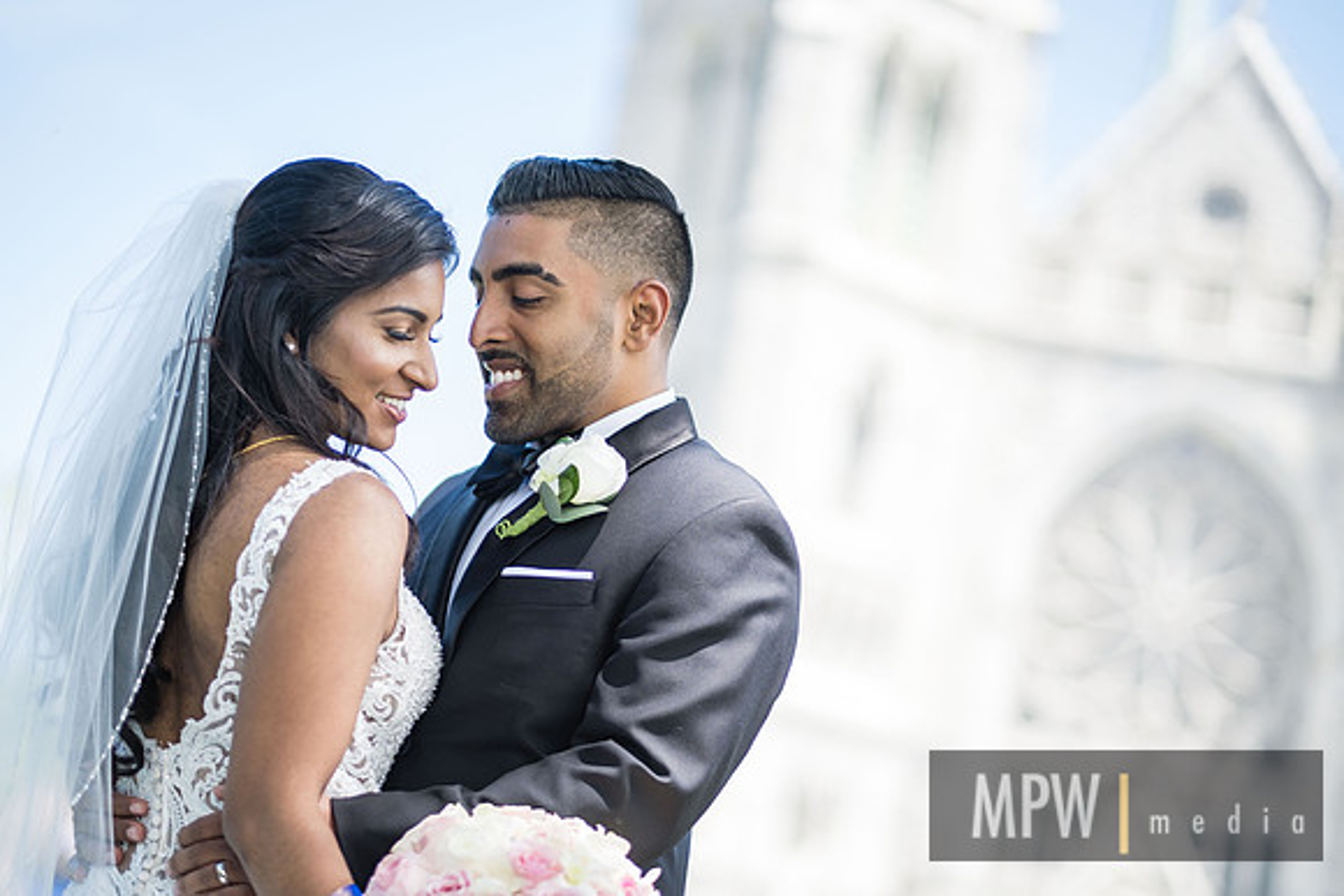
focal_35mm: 84
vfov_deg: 16.3
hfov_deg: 24.2
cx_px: 672
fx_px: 3137
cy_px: 448
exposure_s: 1/2000
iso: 160
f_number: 1.2
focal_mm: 56
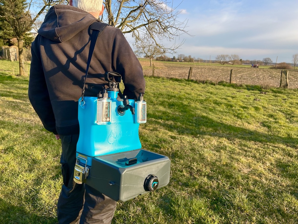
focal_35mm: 26
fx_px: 224
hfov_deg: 67.3
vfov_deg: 53.1
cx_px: 149
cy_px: 112
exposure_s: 1/949
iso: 50
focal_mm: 5.7
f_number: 1.5
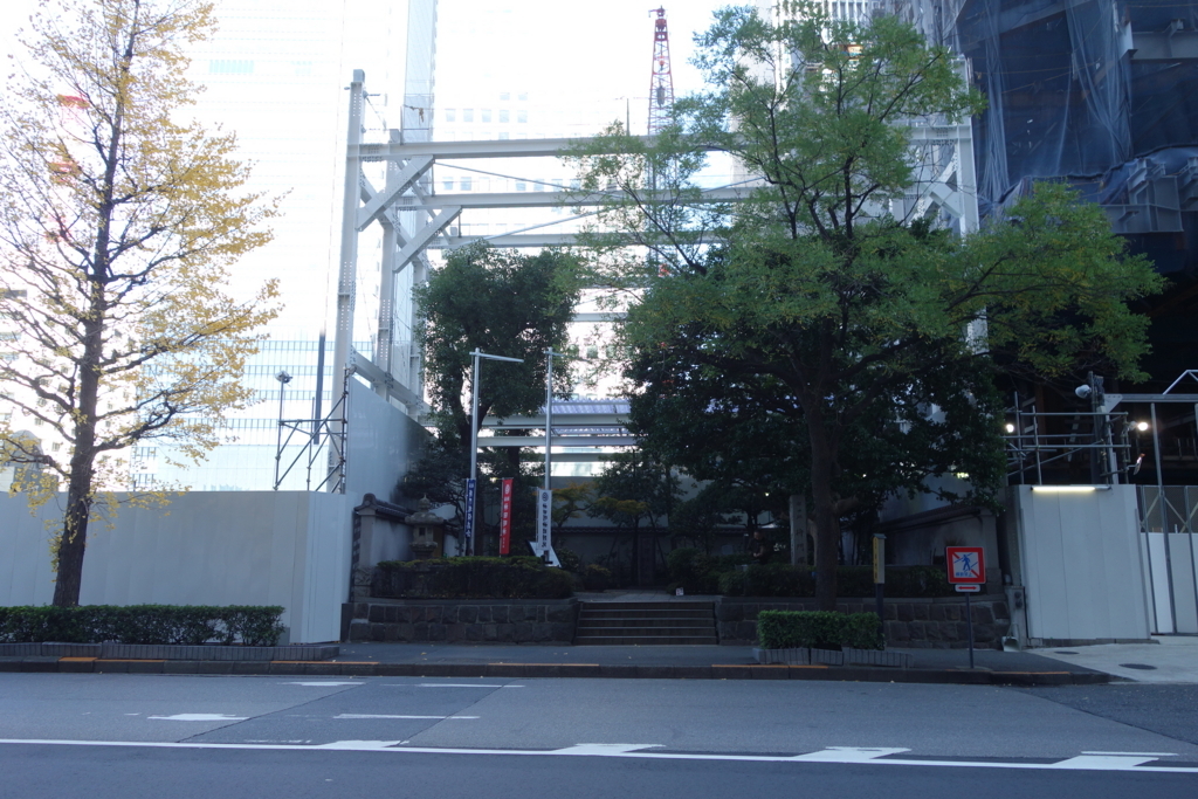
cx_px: 599
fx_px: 932
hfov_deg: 65.5
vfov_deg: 46.4
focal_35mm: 28
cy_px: 400
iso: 125
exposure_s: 1/100
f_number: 3.2
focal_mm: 10.4
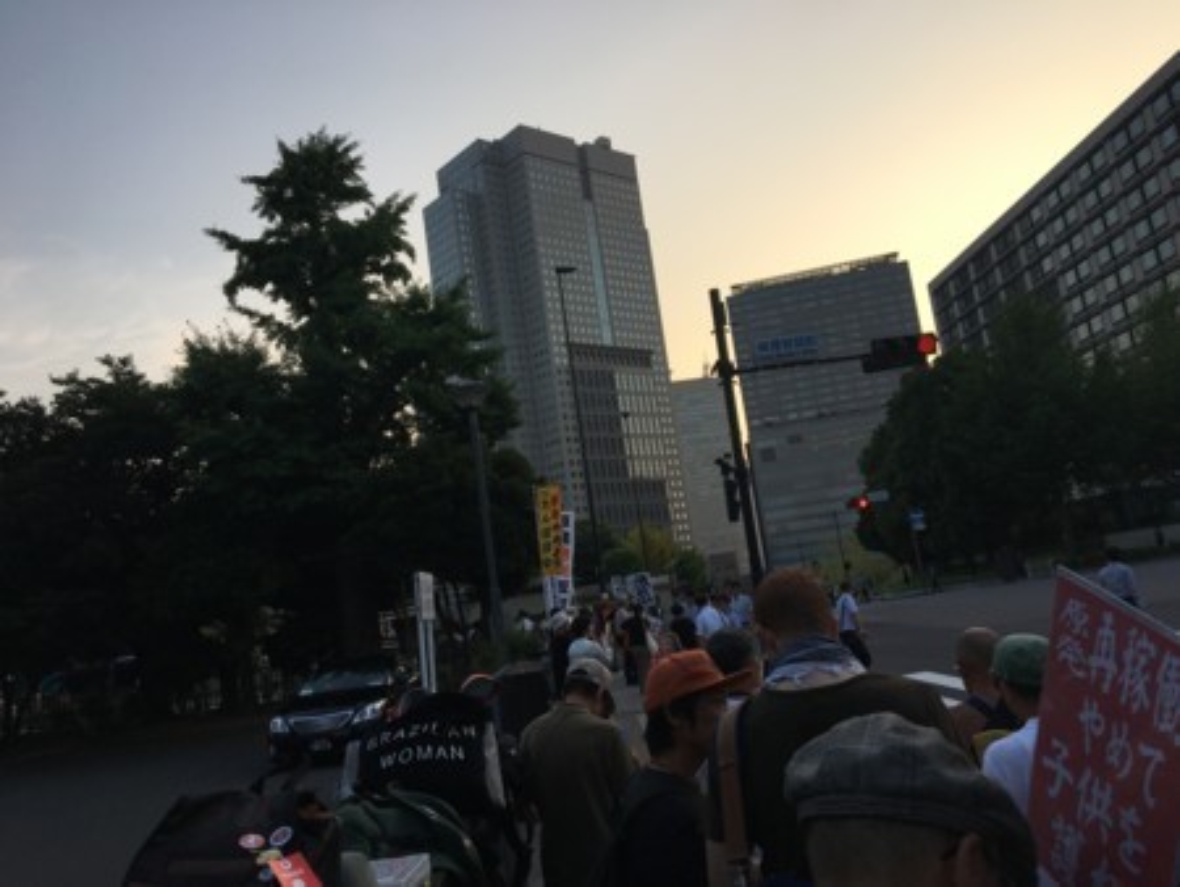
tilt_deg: +9.0
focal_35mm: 29
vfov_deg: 48.3
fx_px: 989
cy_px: 444
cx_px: 590
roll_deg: +8.2
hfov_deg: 61.6
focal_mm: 4.15
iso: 25
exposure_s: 1/506
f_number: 2.2
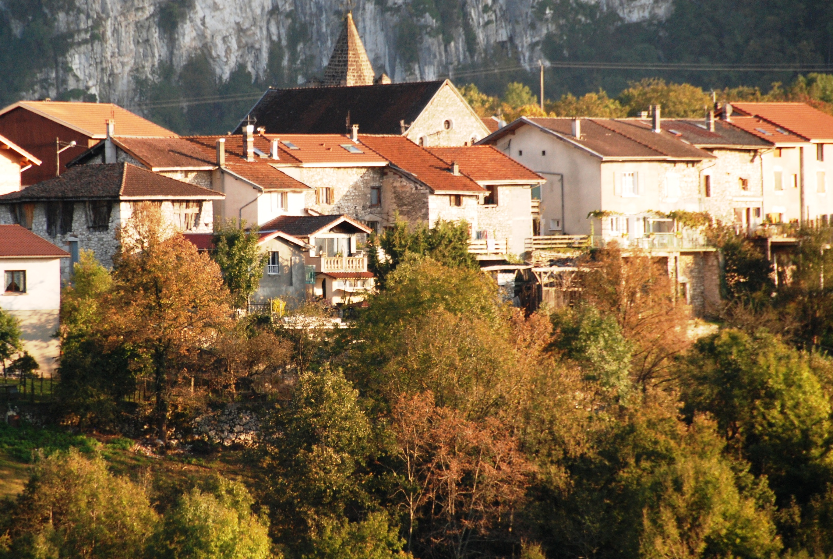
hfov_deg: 5.4
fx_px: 8903
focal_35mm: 384
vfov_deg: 3.6
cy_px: 205
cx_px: 336
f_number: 5.6
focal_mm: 200
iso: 400
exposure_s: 1/500
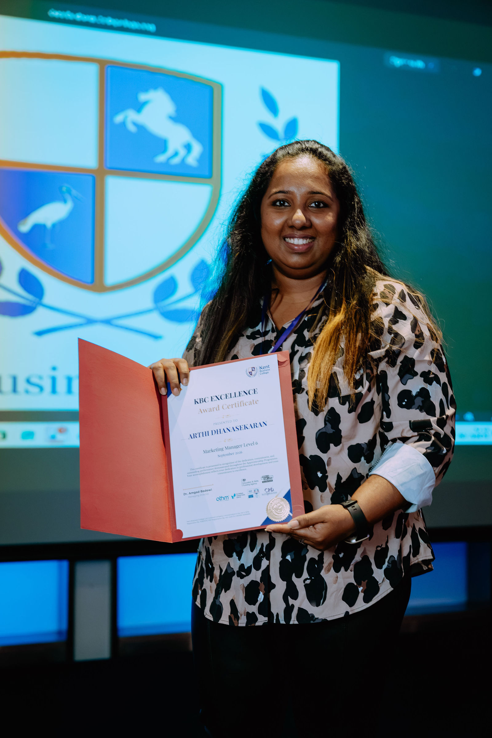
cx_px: 246
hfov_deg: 27.5
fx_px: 1004
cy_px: 369
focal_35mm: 49
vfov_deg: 40.3
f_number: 2.8
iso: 1600
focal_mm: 49
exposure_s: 1/200
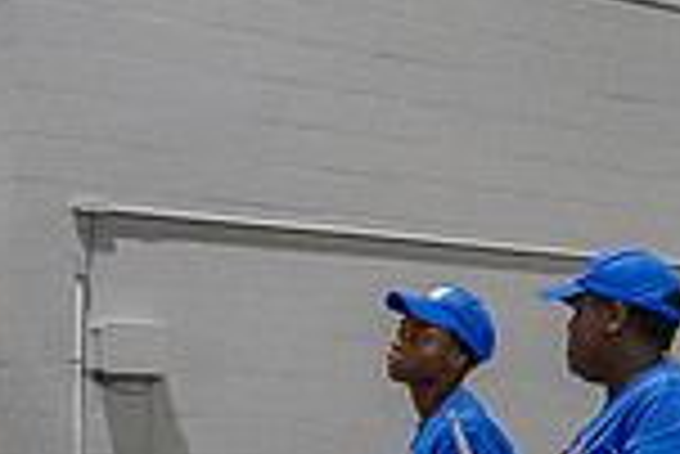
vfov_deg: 14.6
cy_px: 494
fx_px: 1739
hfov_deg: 19.0
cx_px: 1063
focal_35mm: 92
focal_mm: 24
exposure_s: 1/200
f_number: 4
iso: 2000
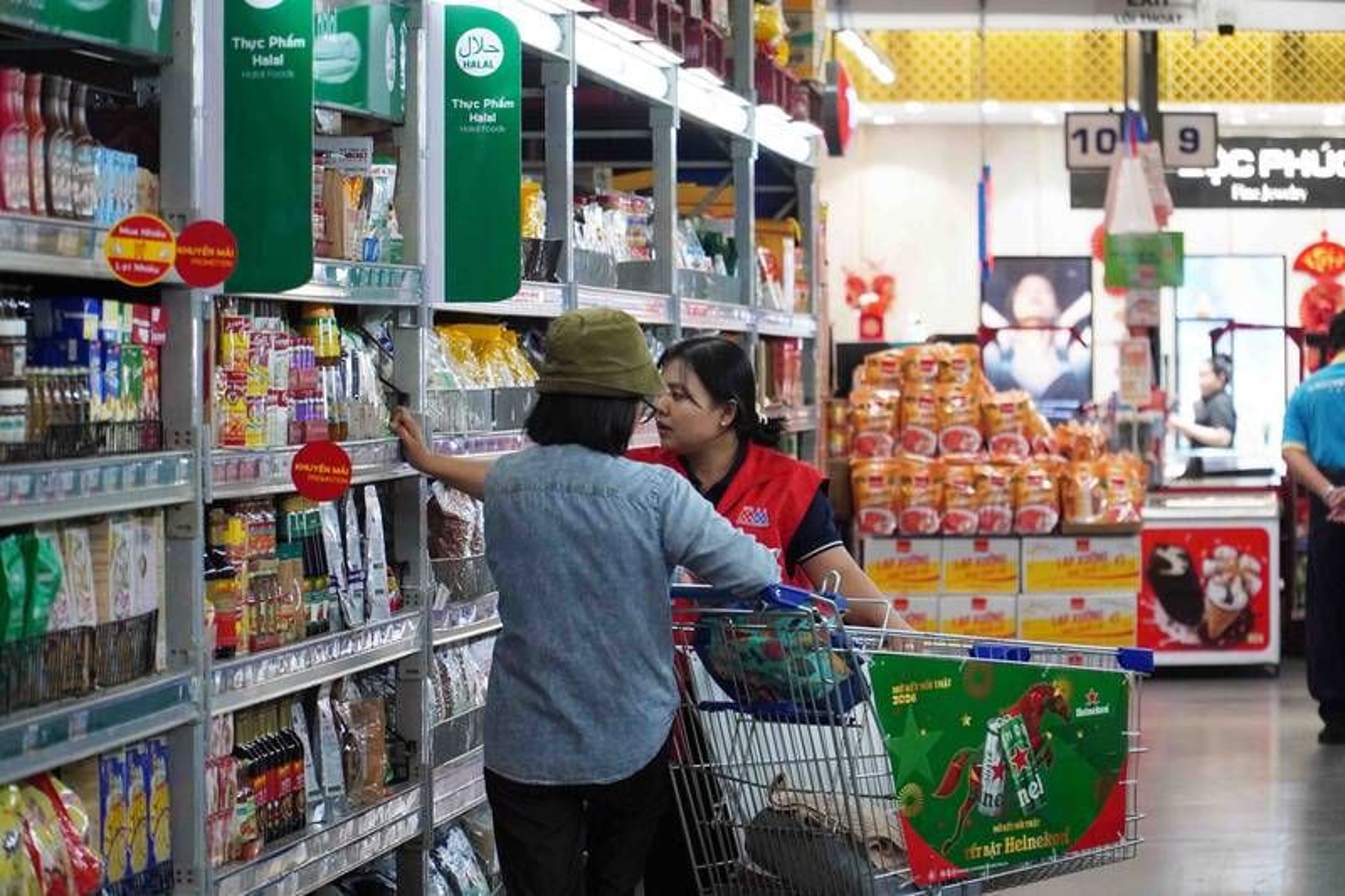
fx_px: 5883
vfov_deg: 8.7
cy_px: 448
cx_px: 672
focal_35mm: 158
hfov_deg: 13.0
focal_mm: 105
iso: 2500
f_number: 4
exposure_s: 1/200
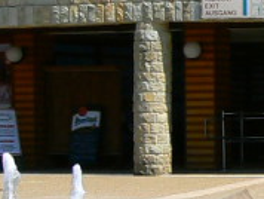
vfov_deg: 7.1
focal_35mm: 207
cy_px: 238
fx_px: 1581
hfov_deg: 9.0
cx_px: 519
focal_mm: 6
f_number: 5.6
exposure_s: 1/320
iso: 80
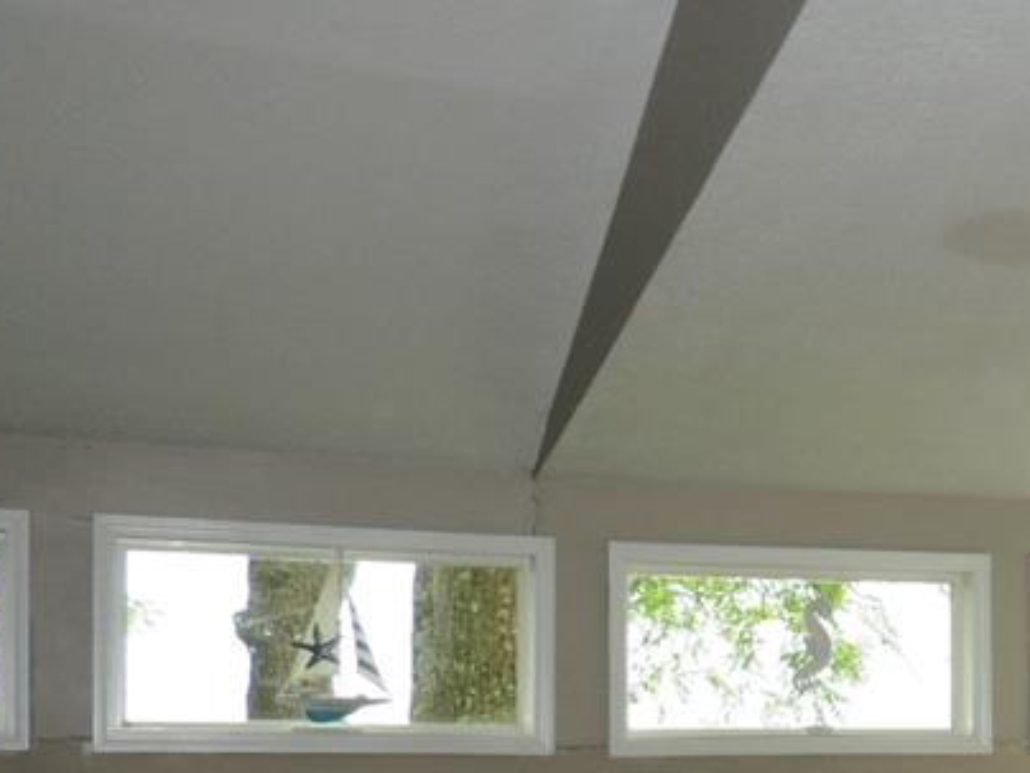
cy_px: 755
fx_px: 2113
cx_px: 1147
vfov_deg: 20.1
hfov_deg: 25.3
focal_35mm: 71
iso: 100
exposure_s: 1/125
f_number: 3.1
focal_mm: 4.9
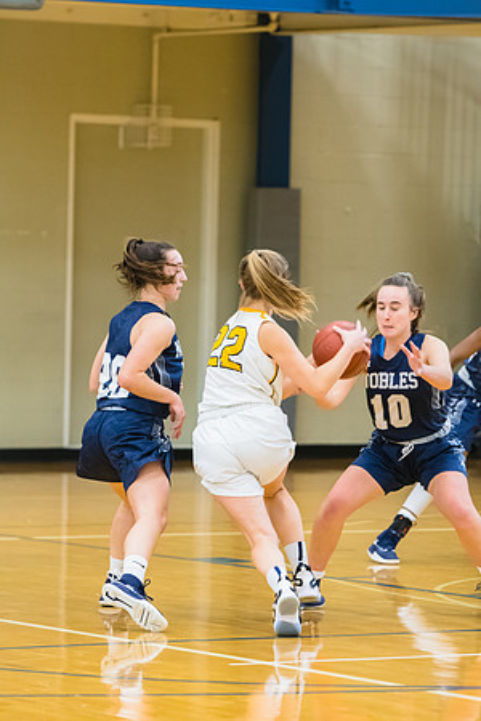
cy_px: 360
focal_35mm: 218
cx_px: 240
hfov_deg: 6.3
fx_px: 4359
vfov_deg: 9.5
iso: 3200
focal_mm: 145
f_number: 3.2
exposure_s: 1/400
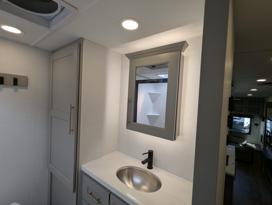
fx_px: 126
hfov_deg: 94.4
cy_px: 102
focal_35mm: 16
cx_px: 136
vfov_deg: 78.2
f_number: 2.2
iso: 54
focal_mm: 2.35
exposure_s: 1/268
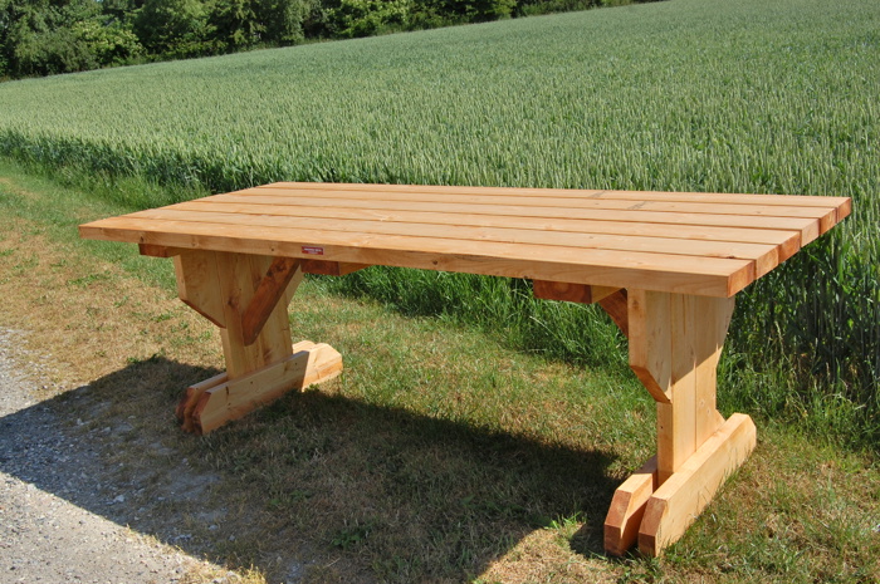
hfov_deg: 53.2
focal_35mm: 36
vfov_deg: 36.8
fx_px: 879
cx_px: 440
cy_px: 292
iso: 200
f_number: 9
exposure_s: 1/320
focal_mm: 24
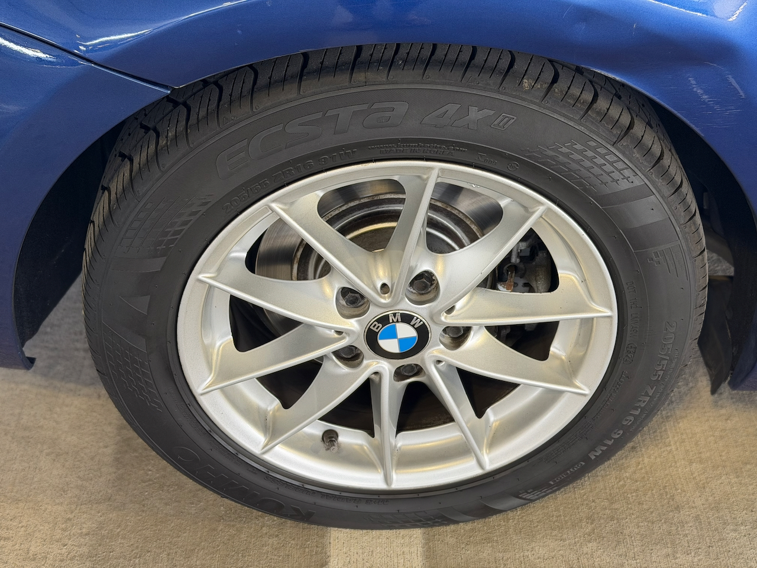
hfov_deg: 39.7
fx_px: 1050
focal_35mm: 48
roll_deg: +1.5
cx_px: 378
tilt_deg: -40.3
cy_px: 284
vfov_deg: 30.3
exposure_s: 1/60
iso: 125
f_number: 1.78
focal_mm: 6.76
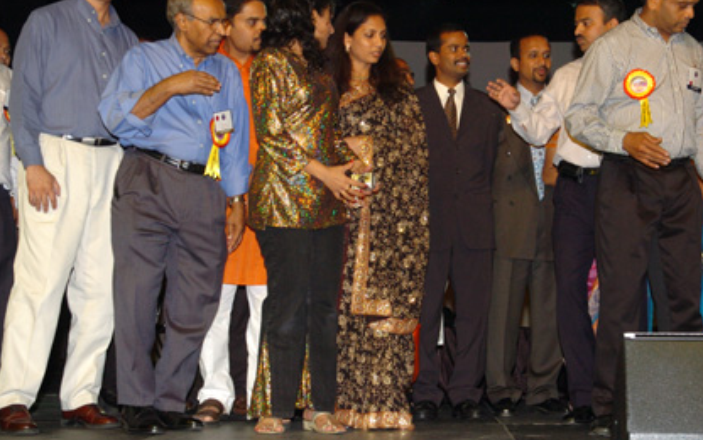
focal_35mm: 66
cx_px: 409
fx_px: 1264
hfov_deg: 31.0
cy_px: 206
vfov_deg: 19.7
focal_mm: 30
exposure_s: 1/200
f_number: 4
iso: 400
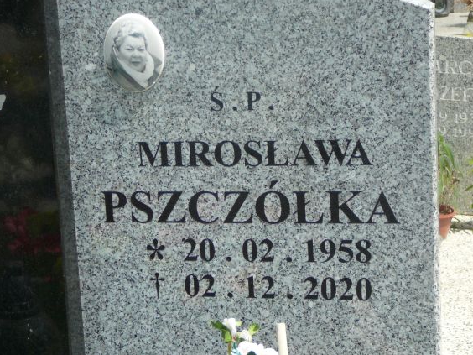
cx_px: 226
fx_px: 1271
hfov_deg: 21.1
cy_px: 171
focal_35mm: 93
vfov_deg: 15.9
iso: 80
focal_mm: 12.2
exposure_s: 1/640
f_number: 3.8
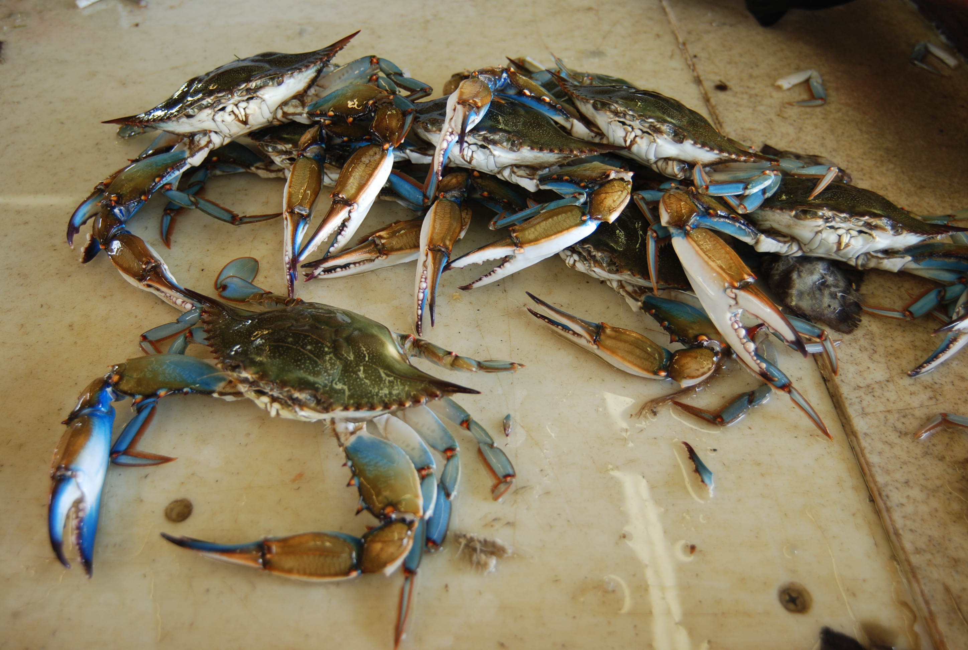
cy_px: 325
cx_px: 484
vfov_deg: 43.8
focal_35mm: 30
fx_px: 808
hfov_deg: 61.8
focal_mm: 20
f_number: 3.8
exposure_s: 1/25
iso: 100
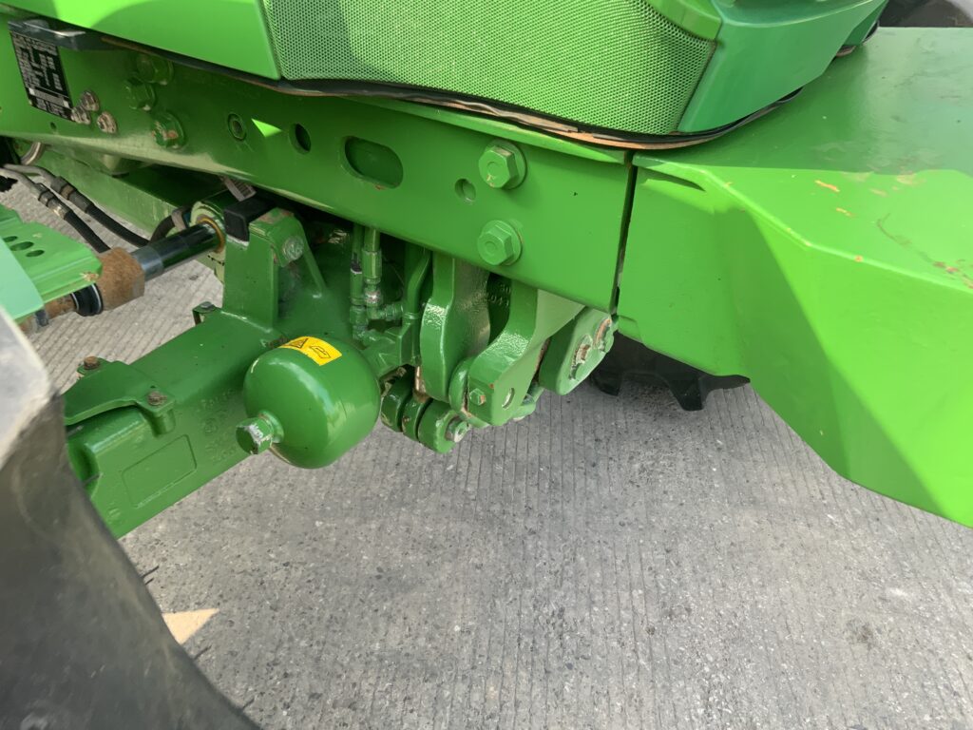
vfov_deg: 48.2
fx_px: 815
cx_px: 486
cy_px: 365
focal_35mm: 29
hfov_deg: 61.7
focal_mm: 3
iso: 16
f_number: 1.8
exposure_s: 1/128
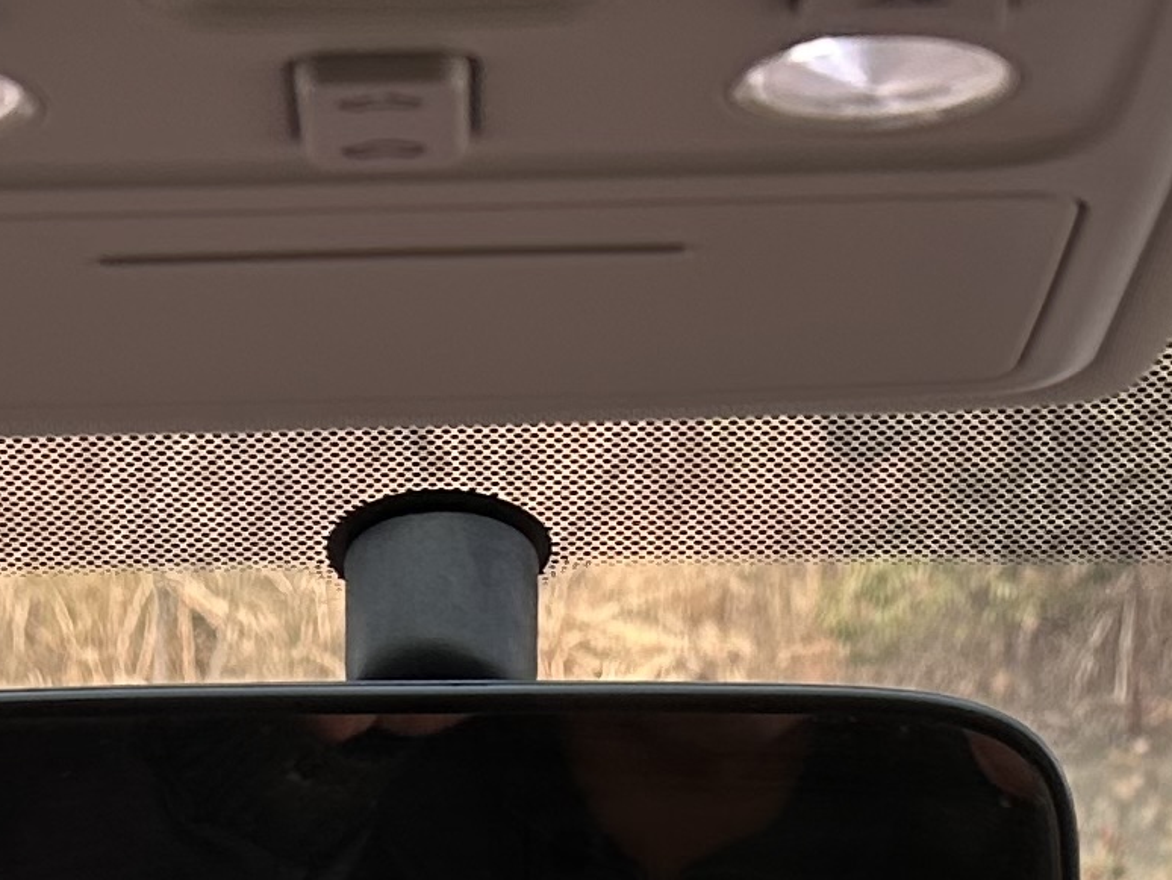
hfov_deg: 15.8
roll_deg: +0.3
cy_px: 2273
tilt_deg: -20.6
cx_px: 512
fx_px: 4233
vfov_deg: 10.0
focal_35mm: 125
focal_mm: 6.86
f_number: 1.78
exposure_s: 1/411
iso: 80
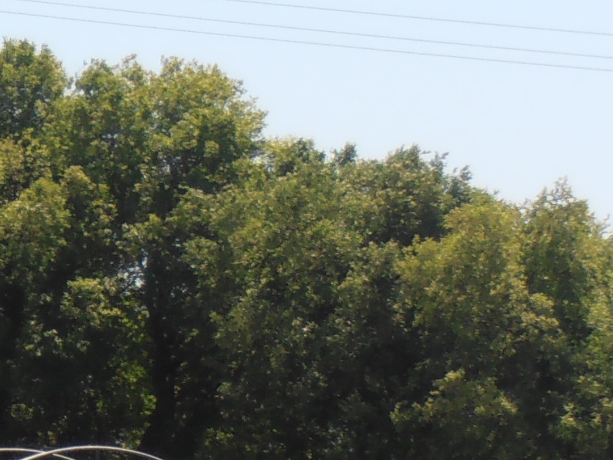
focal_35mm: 440
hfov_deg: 4.5
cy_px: 729
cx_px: -262
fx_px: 7790
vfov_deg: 3.4
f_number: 5.5
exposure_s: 1/400
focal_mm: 19.64
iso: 80
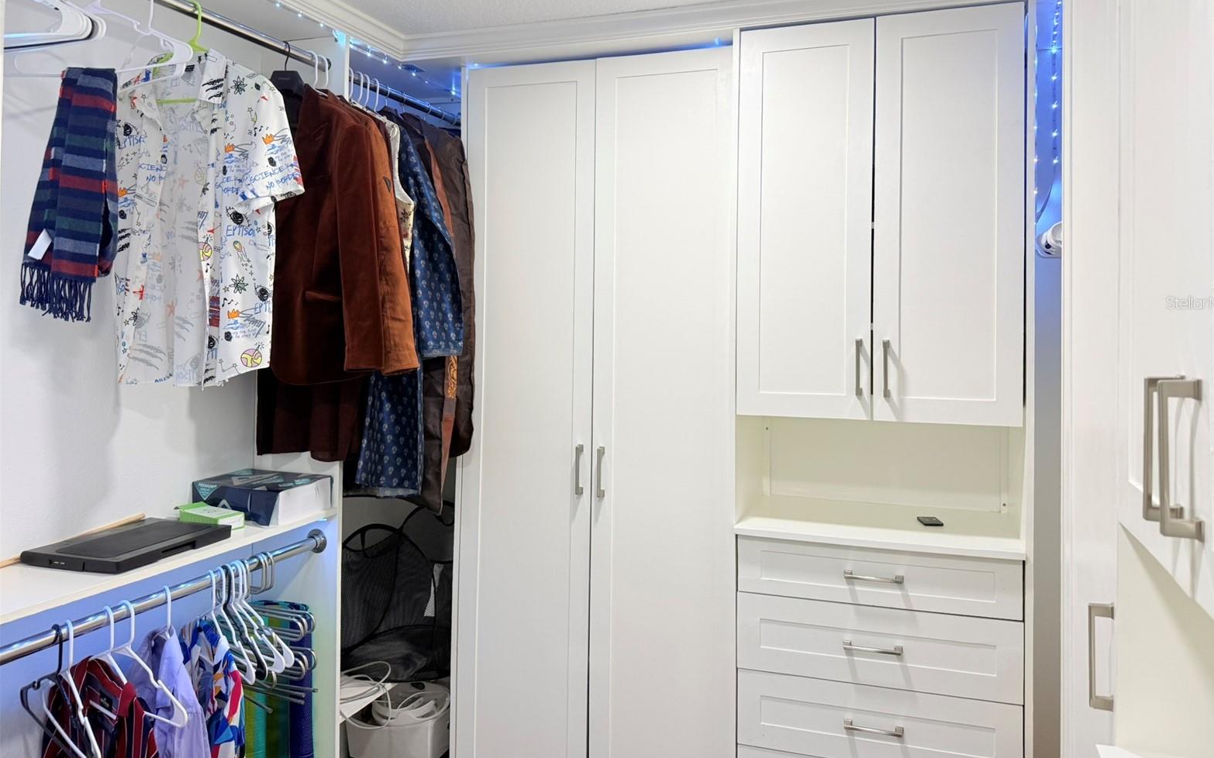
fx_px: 860
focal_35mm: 26
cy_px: 302
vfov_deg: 47.3
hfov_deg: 70.4
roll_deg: -0.6
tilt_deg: +0.8
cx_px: 619
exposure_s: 1/120
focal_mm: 6.76
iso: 125
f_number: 1.78
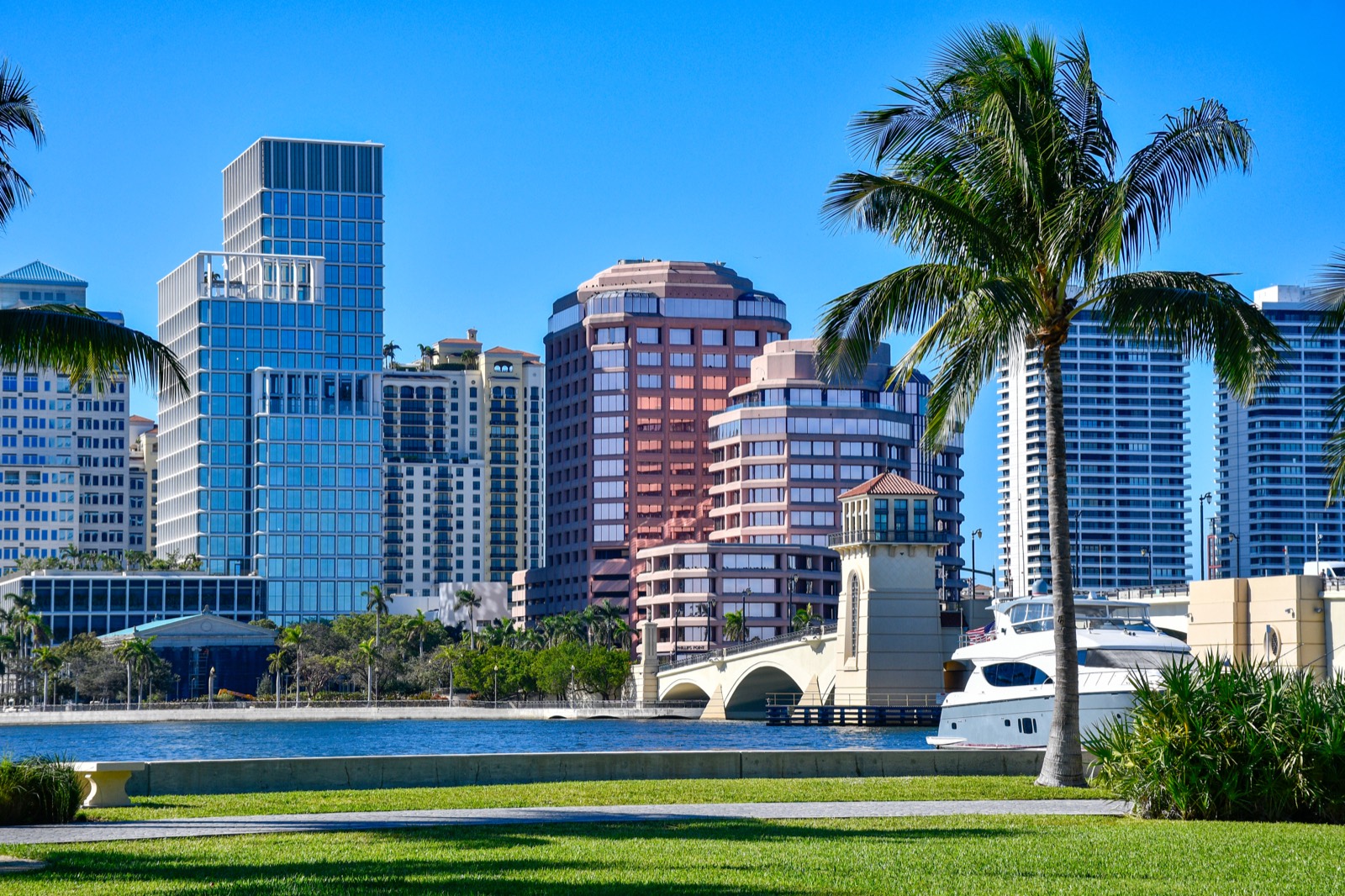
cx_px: 672
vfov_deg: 15.2
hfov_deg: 22.6
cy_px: 448
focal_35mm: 90
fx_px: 3362
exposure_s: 1/800
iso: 200
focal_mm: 60
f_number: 8
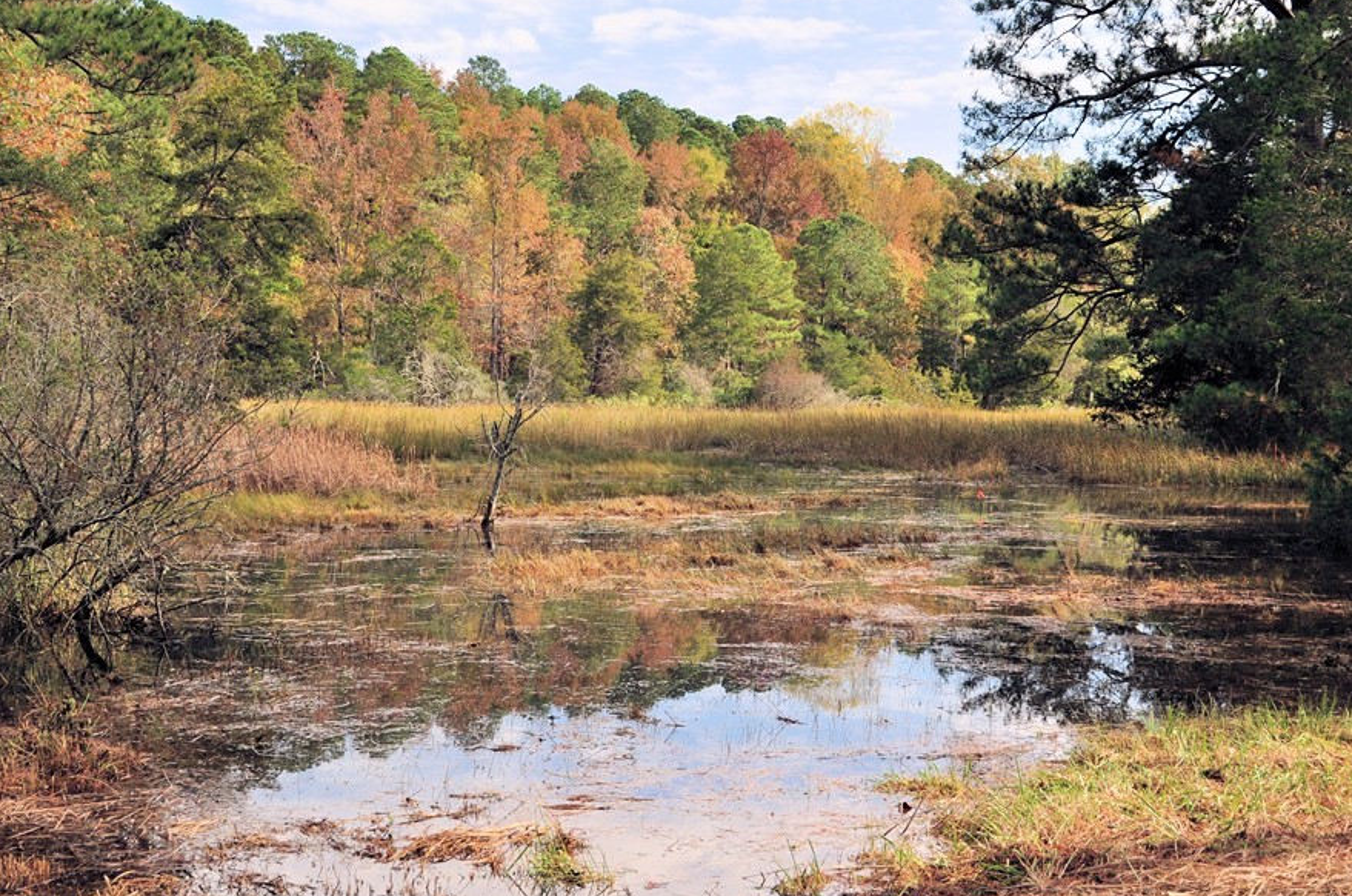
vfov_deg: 25.9
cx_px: 726
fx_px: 1950
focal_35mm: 52
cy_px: 410
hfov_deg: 38.2
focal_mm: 28
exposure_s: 1/250
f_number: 10
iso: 250
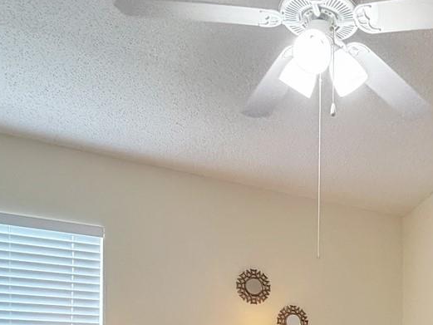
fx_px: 538
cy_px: 372
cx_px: 391
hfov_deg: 40.5
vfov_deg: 29.7
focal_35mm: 43
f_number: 2.2
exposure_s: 1/120
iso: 320
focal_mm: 2.22
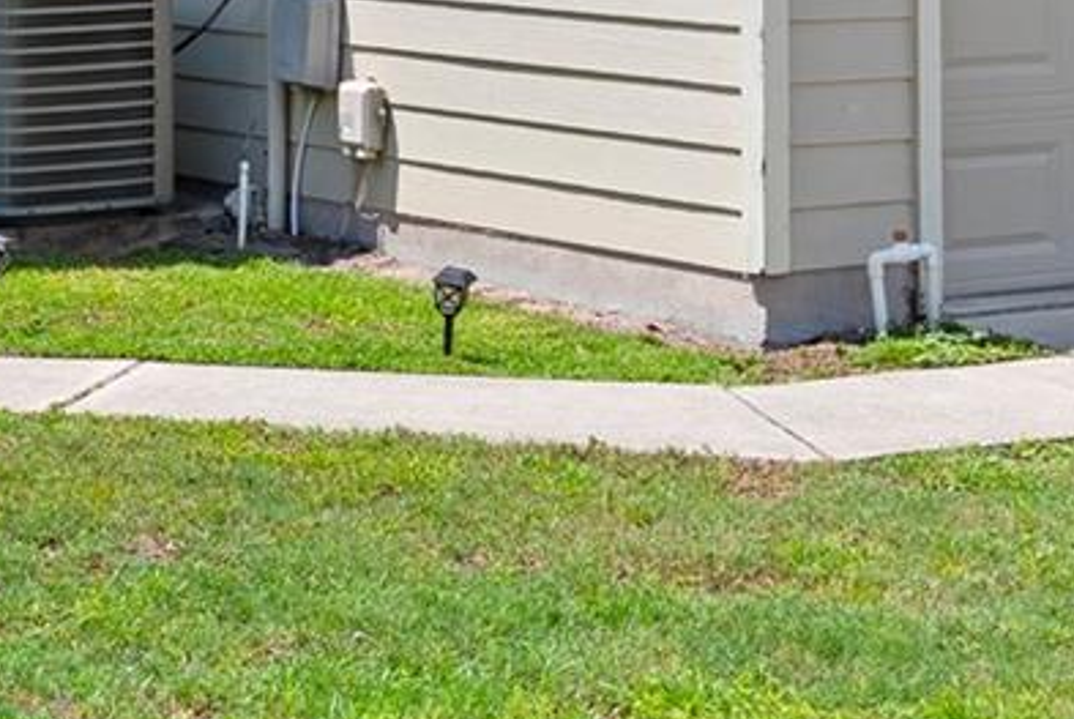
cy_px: -361
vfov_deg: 10.8
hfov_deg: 16.5
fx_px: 3644
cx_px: 49
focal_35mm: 122
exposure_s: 1/160
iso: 400
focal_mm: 30
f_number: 7.1
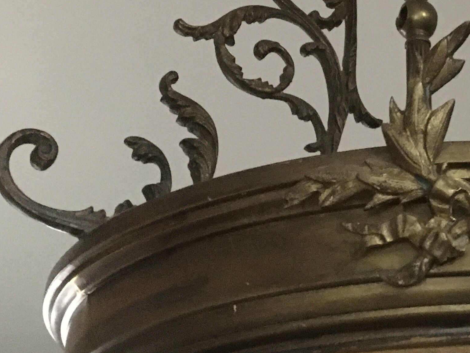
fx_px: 1032
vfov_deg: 18.8
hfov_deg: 25.1
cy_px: -8
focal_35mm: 76
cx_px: 398
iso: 640
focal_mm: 4.15
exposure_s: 1/17
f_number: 2.2
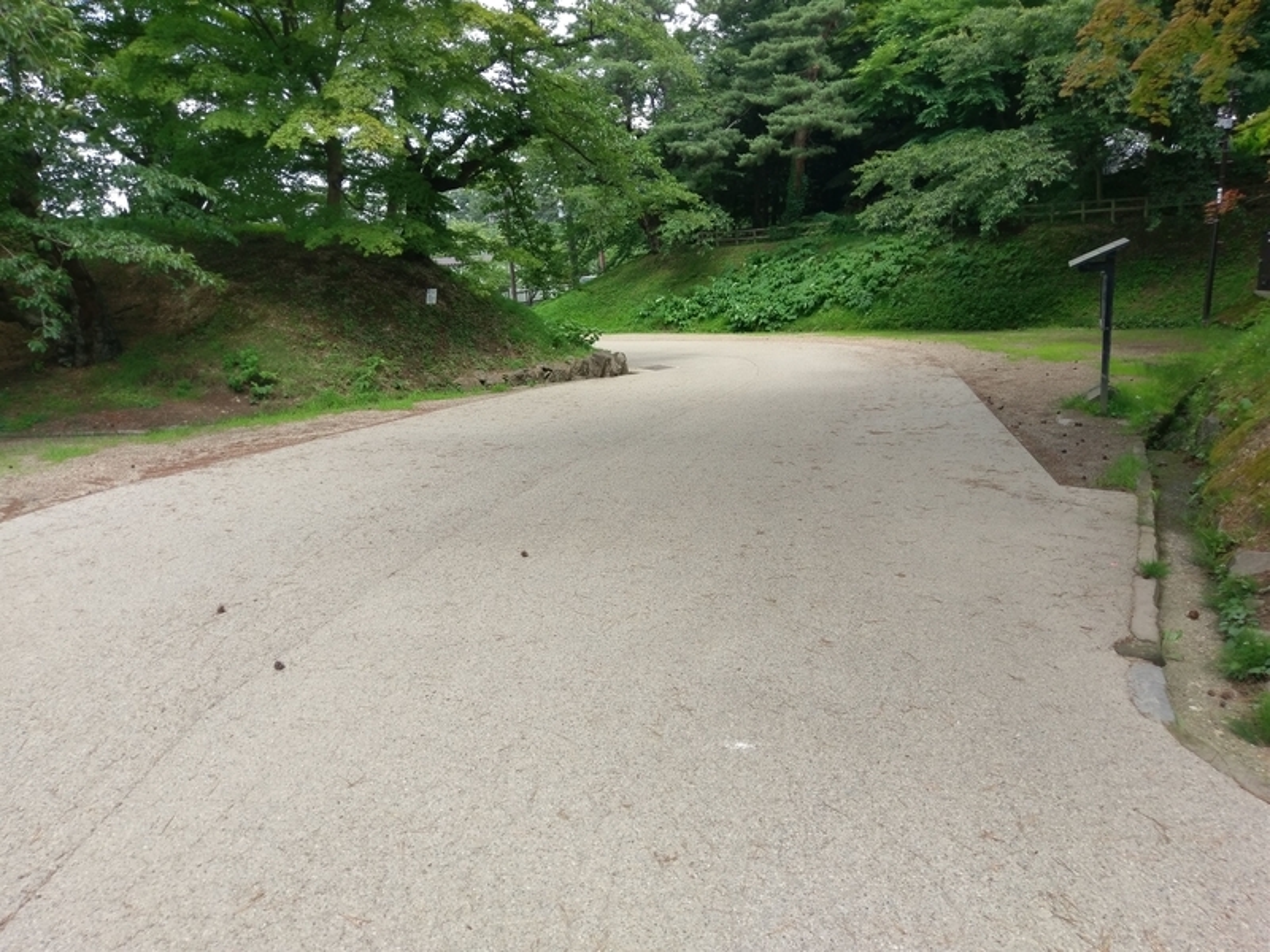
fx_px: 954
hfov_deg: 67.3
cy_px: 476
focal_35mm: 26
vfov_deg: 53.1
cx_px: 635
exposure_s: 1/632
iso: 100
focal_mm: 4.58
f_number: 1.8
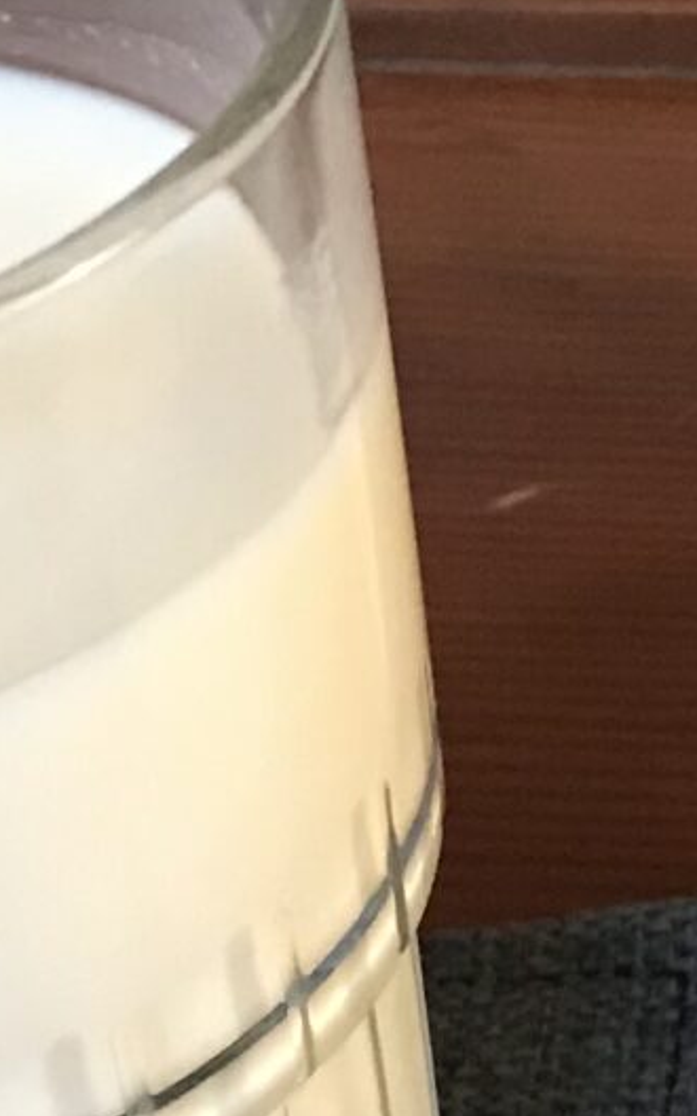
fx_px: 4377
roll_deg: -0.9
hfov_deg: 8.6
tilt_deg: -38.6
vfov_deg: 14.5
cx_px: 1409
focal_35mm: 144
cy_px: 755
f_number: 1.8
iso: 80
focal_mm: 3.99
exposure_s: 1/15
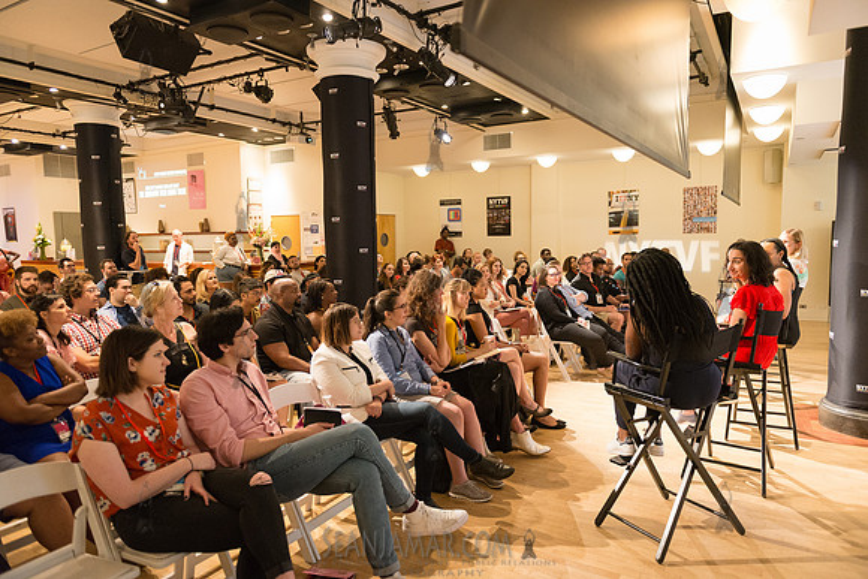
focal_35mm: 24
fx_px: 579
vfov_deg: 53.2
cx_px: 434
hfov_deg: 73.7
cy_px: 290
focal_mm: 24
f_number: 2.8
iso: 4000
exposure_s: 1/200
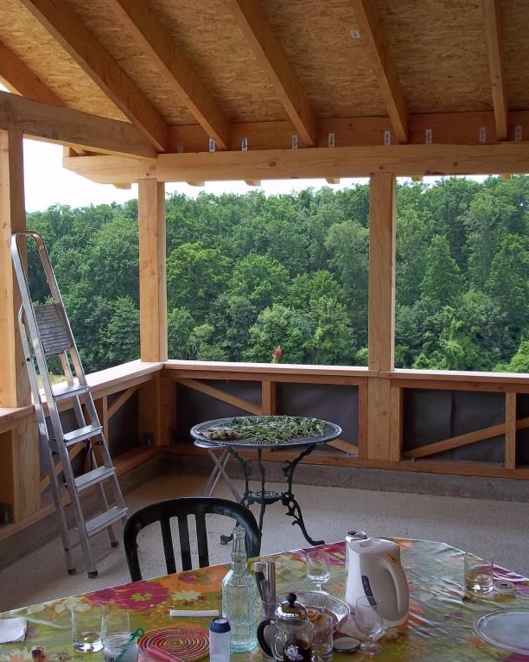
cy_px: 331
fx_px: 921
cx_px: 237
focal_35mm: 47
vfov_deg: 39.6
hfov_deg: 32.0
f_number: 3.1
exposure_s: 1/400
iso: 80
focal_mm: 6.5
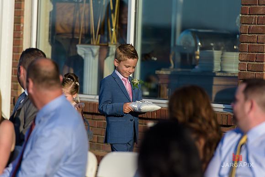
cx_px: 132
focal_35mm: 200
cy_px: 88
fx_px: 1472
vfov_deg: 6.9
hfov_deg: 10.3
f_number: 3.5
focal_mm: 200
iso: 200
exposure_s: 1/3200
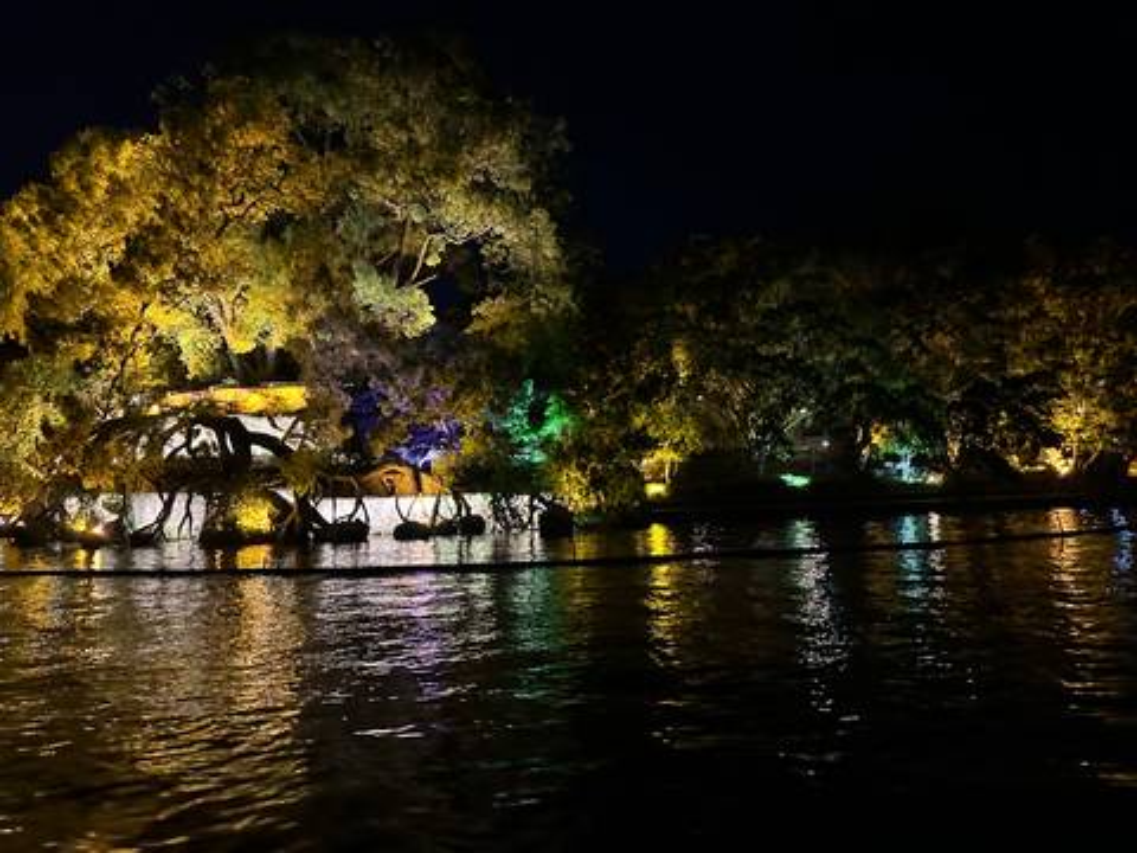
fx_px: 788
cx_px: 568
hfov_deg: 71.6
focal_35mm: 24
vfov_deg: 56.8
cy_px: 426
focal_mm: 6.86
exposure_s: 1/33
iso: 1000
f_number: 1.78
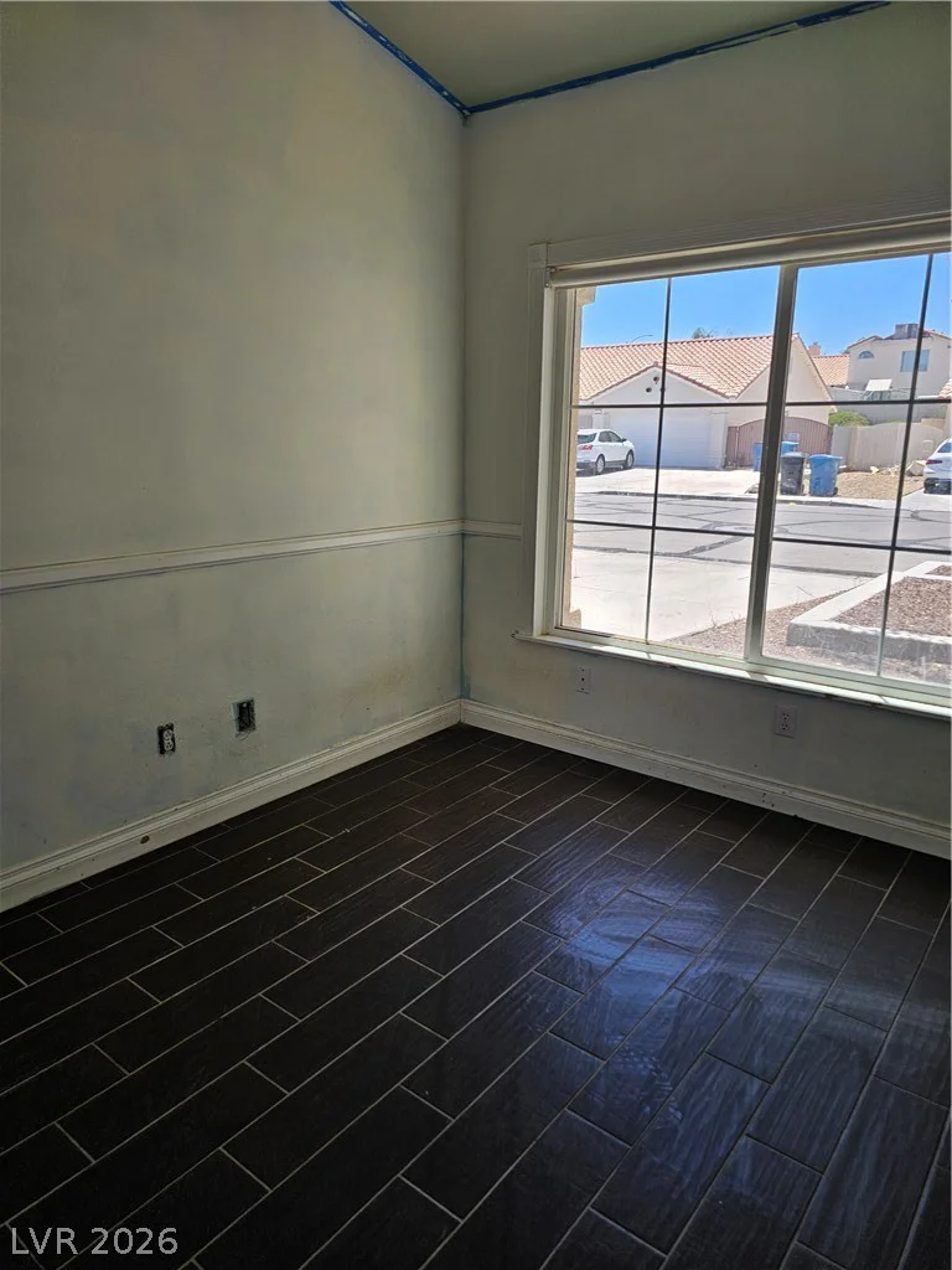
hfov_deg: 58.9
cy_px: 635
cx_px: 476
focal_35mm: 23
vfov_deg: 73.9
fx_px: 843
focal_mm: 6.3
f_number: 1.7
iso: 12
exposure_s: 1/149
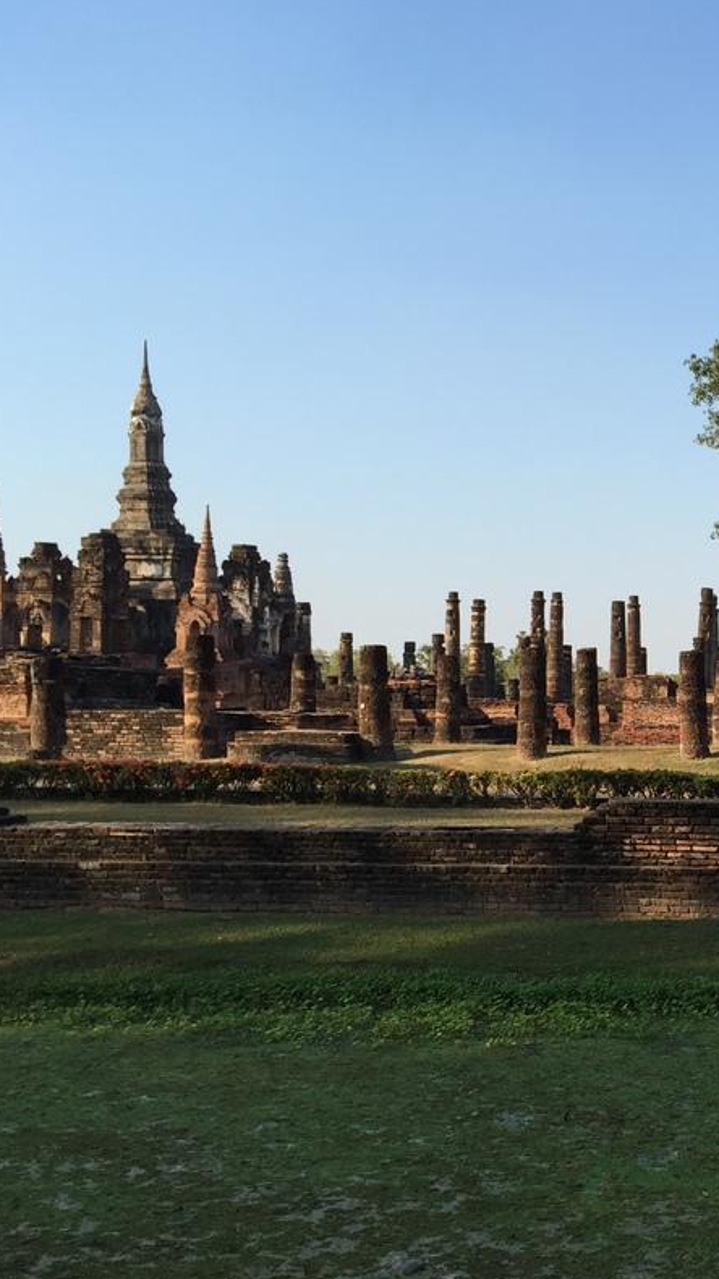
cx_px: 884
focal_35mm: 48
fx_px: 1628
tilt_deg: +1.0
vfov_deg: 42.9
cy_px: 670
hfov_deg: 22.7
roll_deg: -1.3
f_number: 2.2
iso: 32
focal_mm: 4.15
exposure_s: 1/860
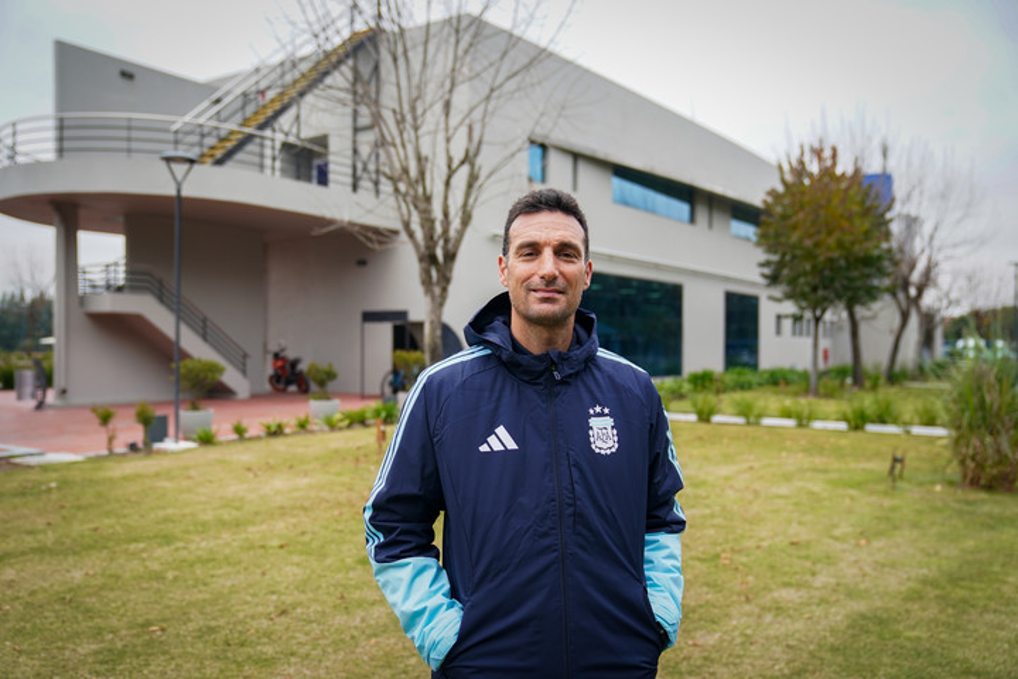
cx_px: 509
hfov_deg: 60.3
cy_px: 340
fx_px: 877
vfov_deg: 42.3
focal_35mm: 31
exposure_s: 1/640
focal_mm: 31
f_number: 2.8
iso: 250
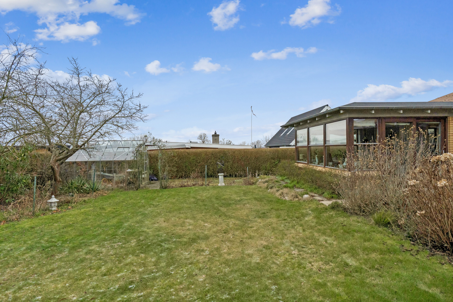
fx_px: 283
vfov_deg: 56.1
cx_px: 226
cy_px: 151
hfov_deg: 77.3
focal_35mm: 22
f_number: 7.1
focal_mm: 15
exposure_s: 1/250
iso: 800
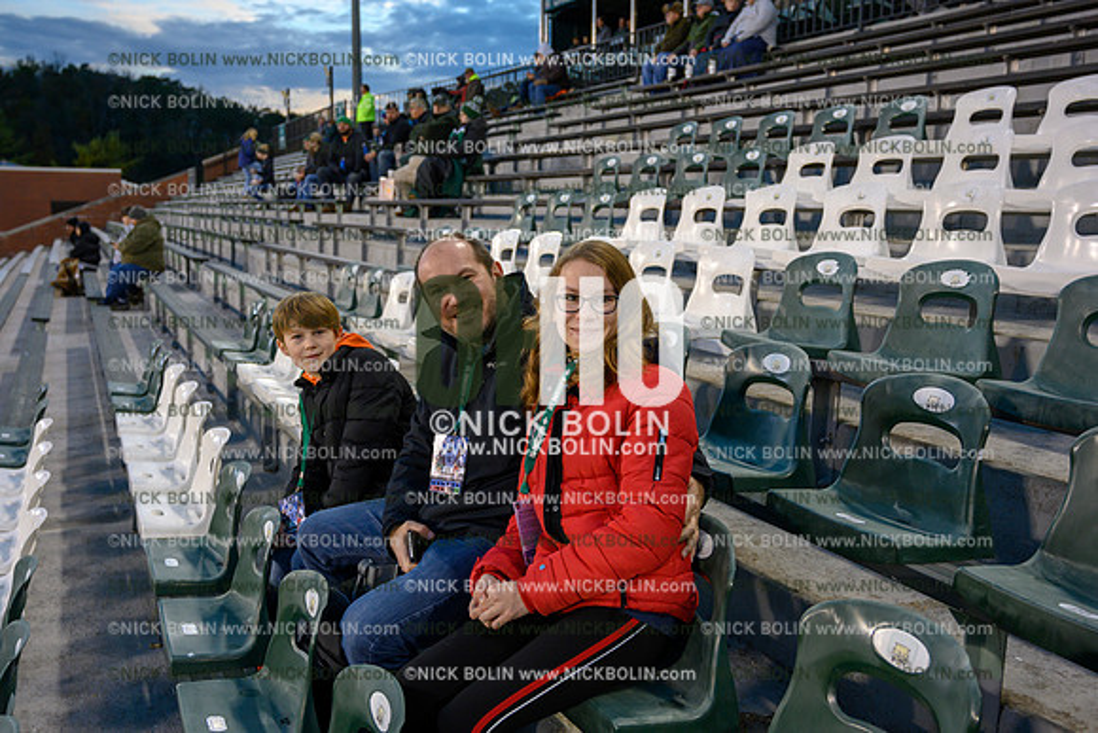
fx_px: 1007
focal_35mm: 33
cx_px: 549
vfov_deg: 40.0
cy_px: 366
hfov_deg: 57.2
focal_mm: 33
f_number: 4
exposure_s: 1/250
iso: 2000
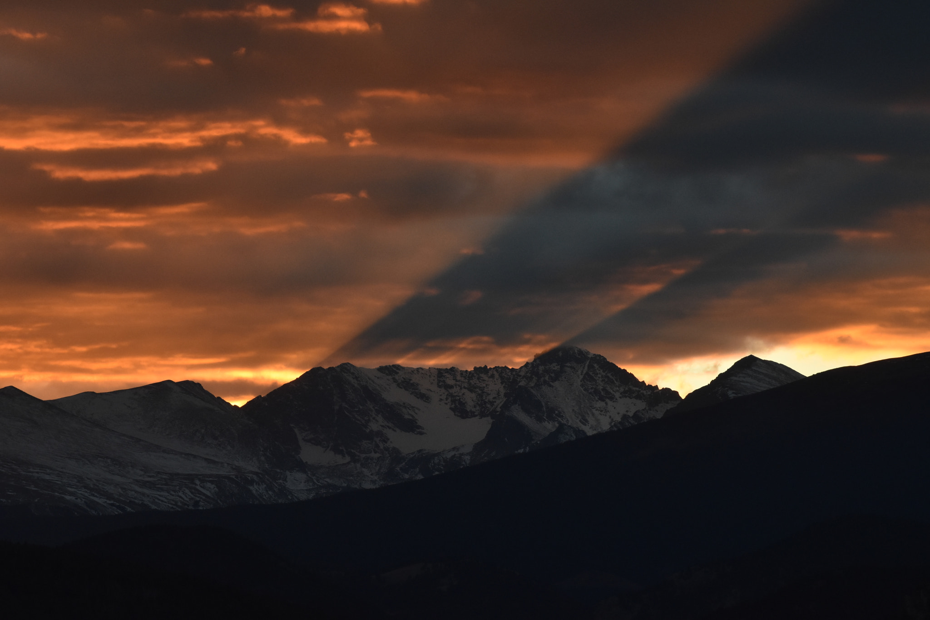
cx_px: 465
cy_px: 310
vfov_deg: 5.0
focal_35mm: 278
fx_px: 7168
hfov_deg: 7.4
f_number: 8
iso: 1250
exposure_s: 1/320
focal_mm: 185
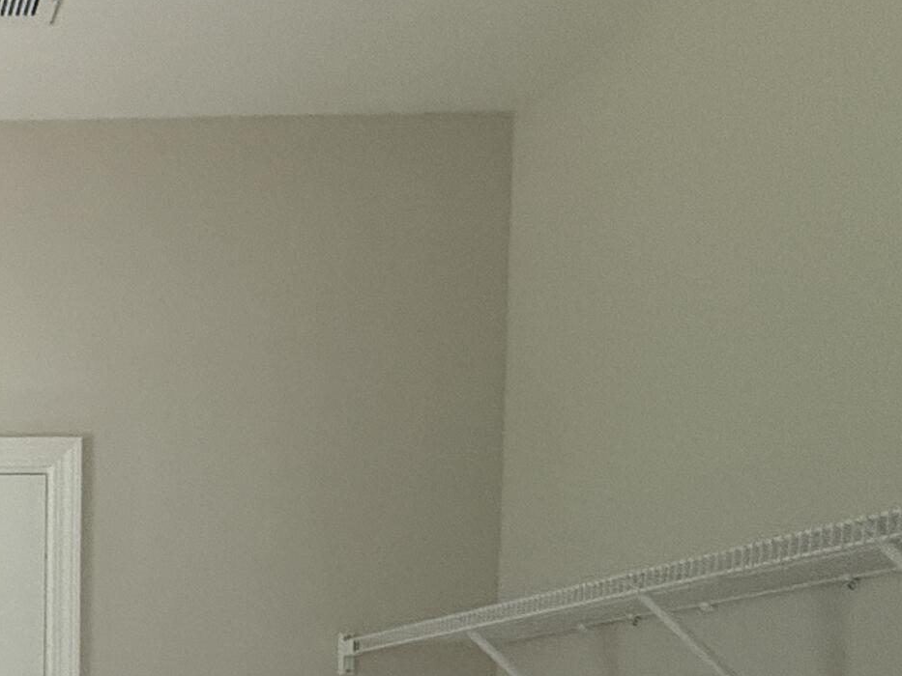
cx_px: -229
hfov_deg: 32.9
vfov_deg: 28.1
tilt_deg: -1.6
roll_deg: -0.9
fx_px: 1173
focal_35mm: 45
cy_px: 813
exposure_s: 1/60
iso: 400
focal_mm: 2.22
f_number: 2.2
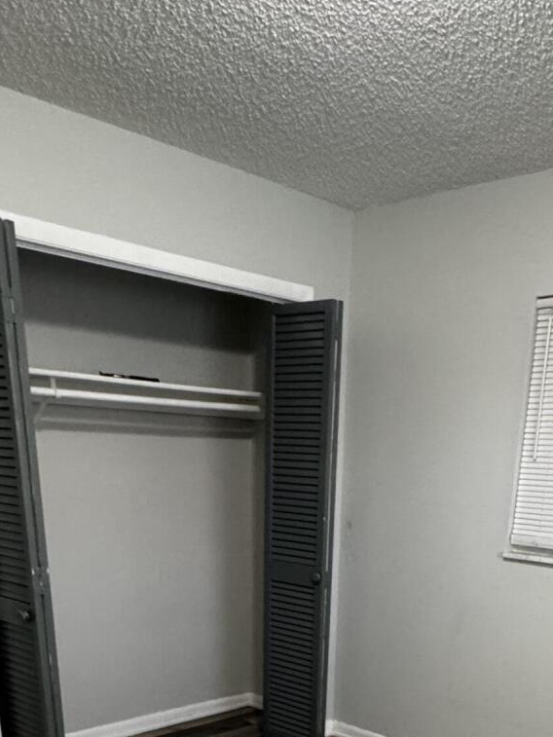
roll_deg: -1.5
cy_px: 776
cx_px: 338
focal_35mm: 37
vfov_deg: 41.7
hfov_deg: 38.5
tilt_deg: -22.4
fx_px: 788
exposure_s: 1/60
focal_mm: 2.22
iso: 500
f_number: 2.2
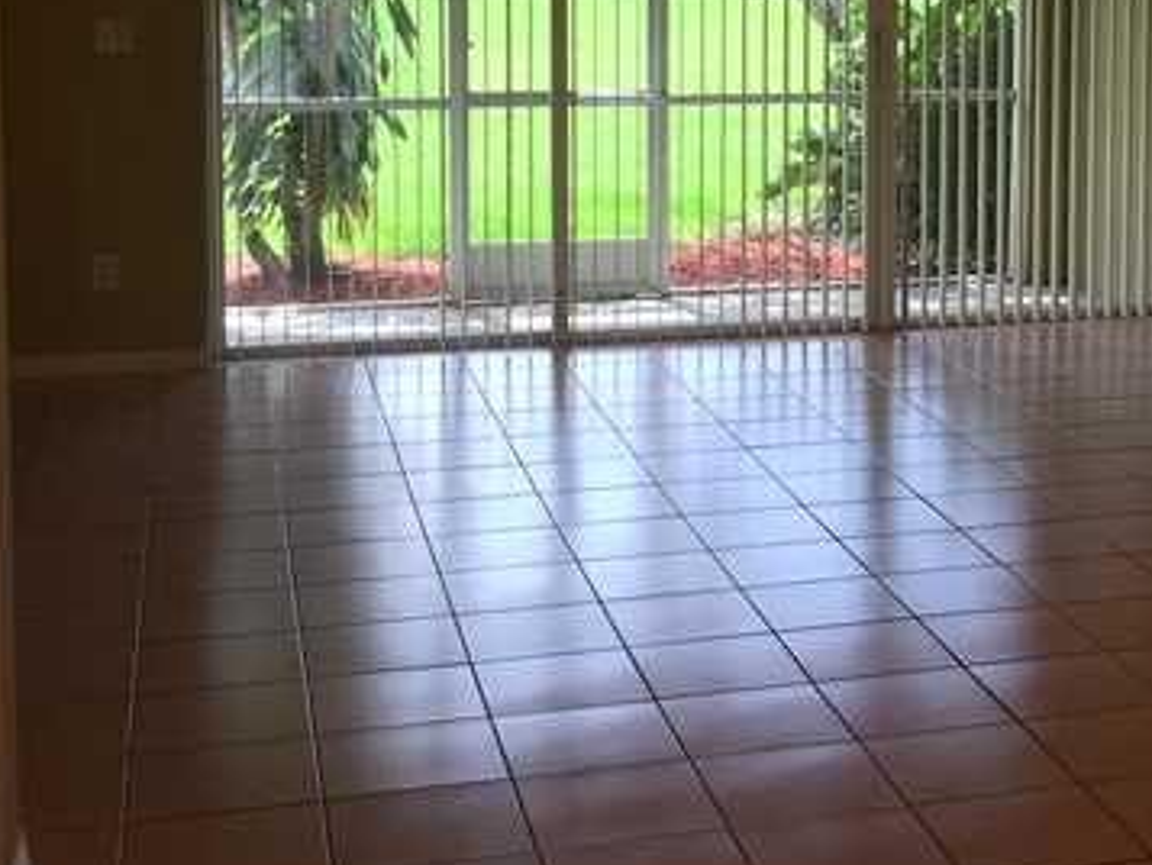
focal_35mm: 65
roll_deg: -1.4
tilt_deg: -6.2
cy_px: 123
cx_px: 945
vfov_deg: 22.2
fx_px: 2164
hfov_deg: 29.1
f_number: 2.2
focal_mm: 4.15
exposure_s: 1/40
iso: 32
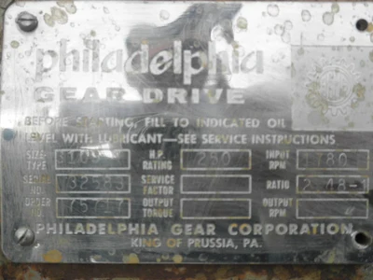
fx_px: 474
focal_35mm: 44
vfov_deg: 32.9
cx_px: 186
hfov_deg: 42.9
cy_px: 140
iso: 64
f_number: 3.4
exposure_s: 1/400
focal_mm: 7.9
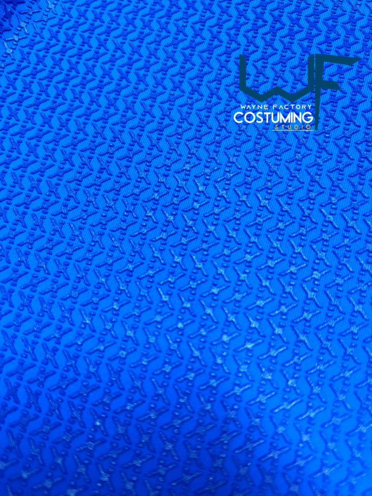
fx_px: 430
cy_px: 279
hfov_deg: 46.7
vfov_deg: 59.8
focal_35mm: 30
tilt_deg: -69.9
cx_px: 167
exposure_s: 1/60
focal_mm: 5.96
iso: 250
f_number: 1.6
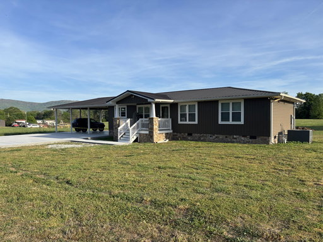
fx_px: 243
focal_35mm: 26
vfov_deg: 53.1
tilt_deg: -2.1
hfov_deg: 67.3
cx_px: 162
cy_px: 121
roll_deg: +0.5
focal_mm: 5.96
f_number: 1.6
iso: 50
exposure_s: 1/2342
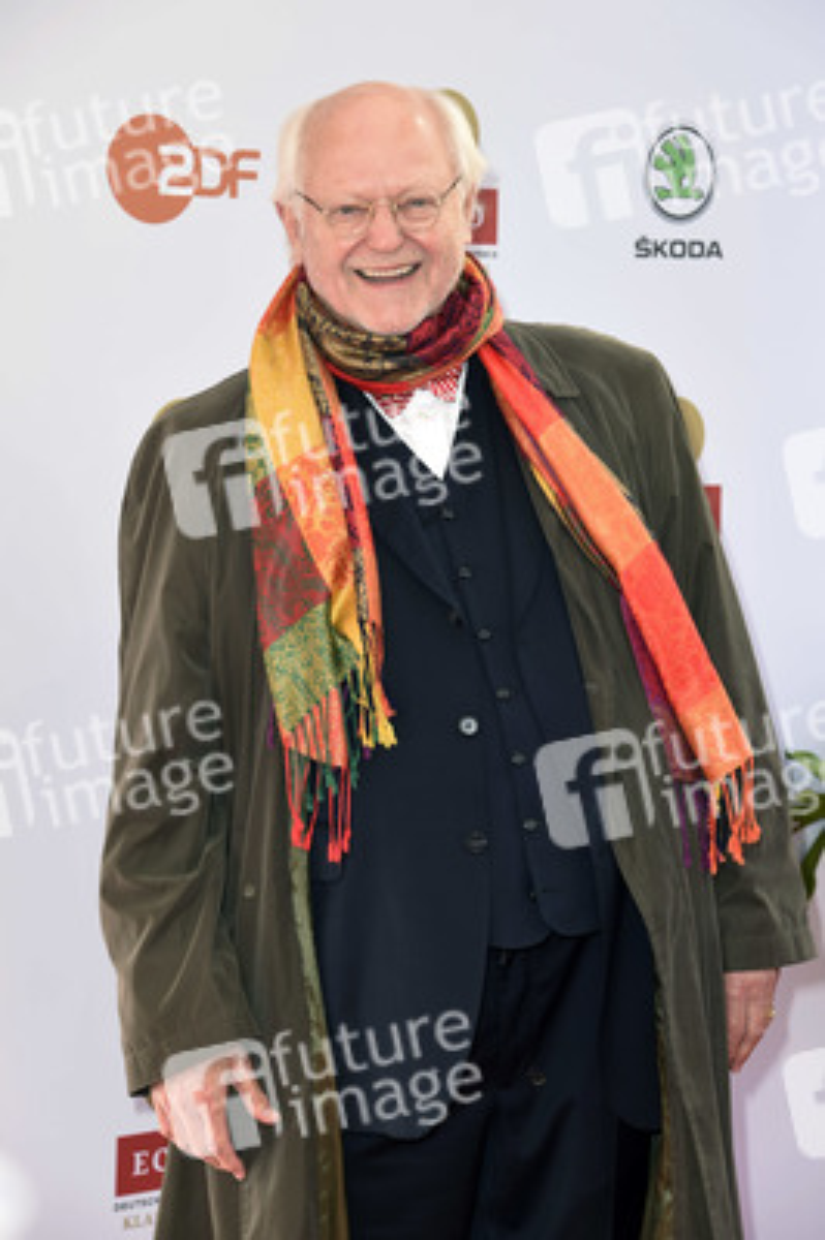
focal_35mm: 105
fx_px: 3615
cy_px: 620
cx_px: 412
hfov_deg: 13.0
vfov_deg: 19.5
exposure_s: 1/250
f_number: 5.6
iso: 400
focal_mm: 105
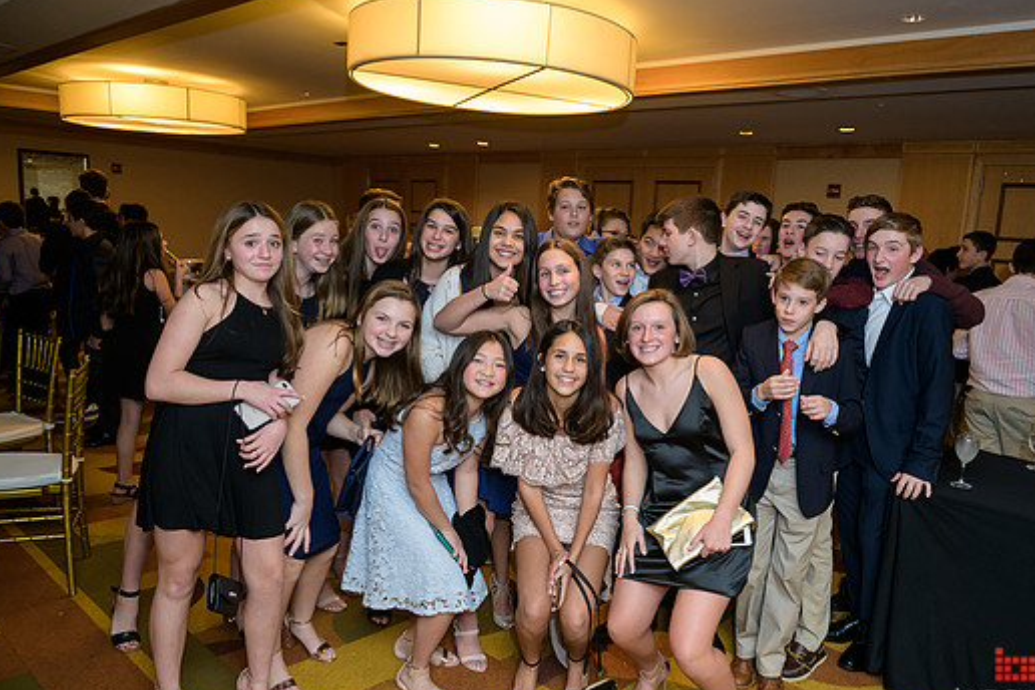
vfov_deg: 47.9
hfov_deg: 67.3
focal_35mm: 27
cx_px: 556
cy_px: 364
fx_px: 776
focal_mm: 24
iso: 1600
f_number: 3.2
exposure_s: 1/125
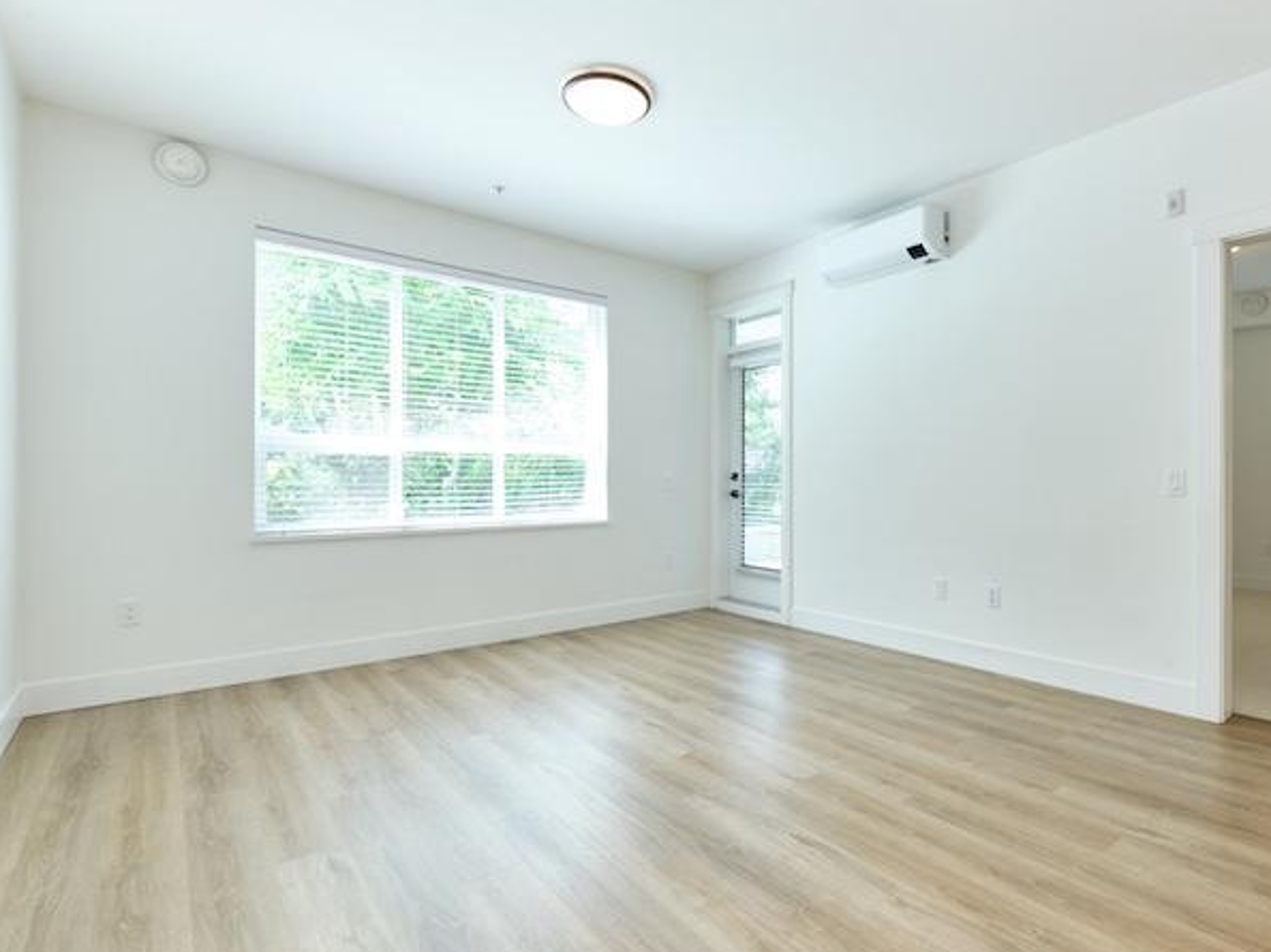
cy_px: 489
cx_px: 740
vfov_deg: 74.7
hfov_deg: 90.3
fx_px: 624
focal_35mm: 17
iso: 200
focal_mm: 10
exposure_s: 1/8
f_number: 8
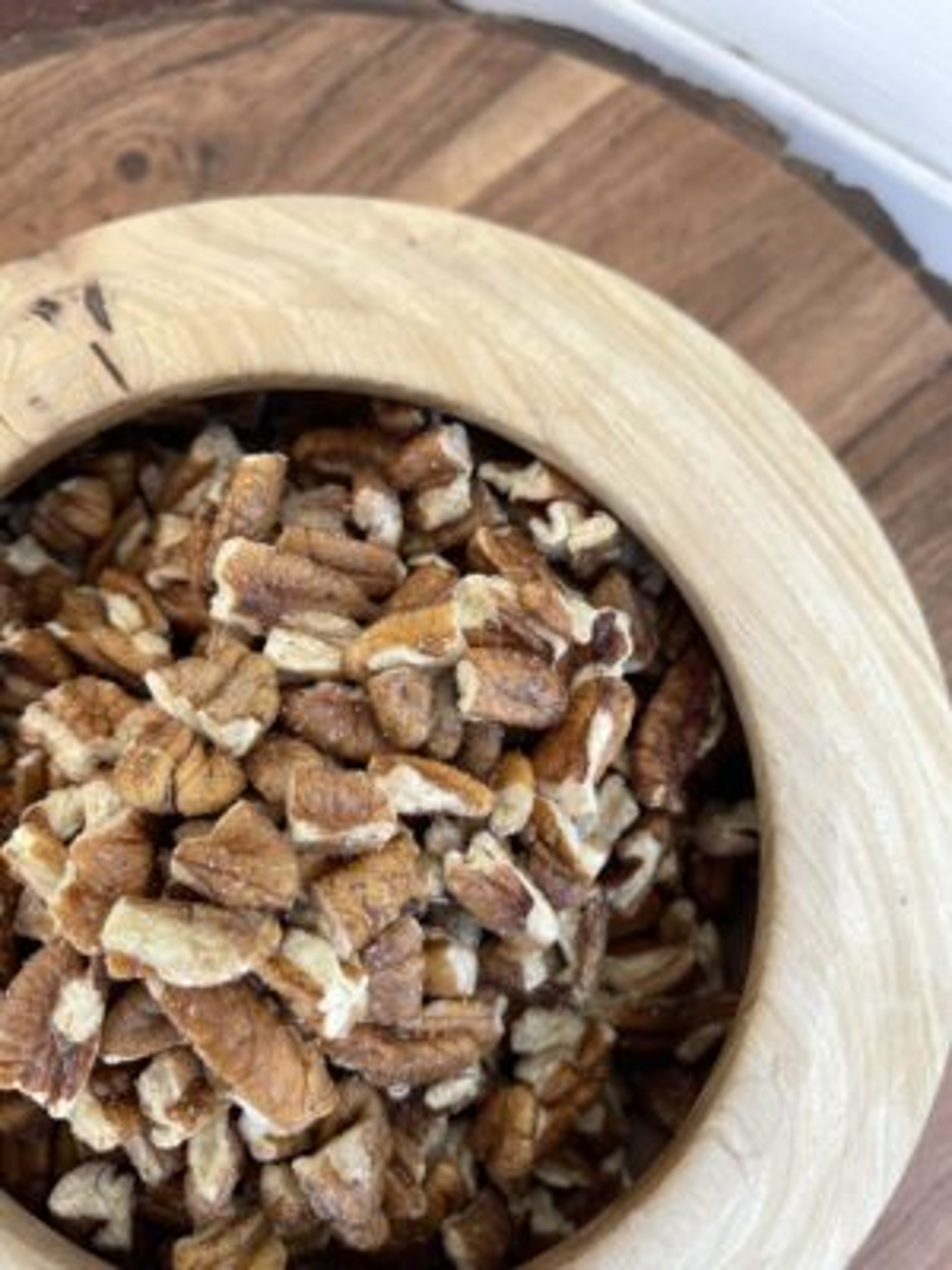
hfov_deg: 54.9
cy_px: 635
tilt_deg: -79.7
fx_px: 917
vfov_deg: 69.4
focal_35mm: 25
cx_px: 476
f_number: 1.6
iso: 32
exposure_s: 1/173
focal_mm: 5.1
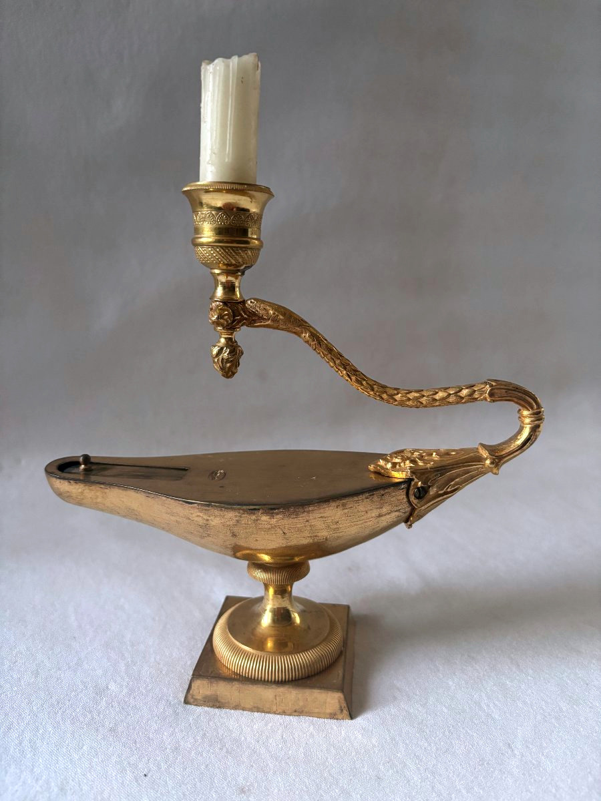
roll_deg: -1.2
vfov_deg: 67.3
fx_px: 602
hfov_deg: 53.1
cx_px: 300
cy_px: 400
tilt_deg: -14.1
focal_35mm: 26
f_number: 1.6
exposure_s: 1/60
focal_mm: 5.96
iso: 320
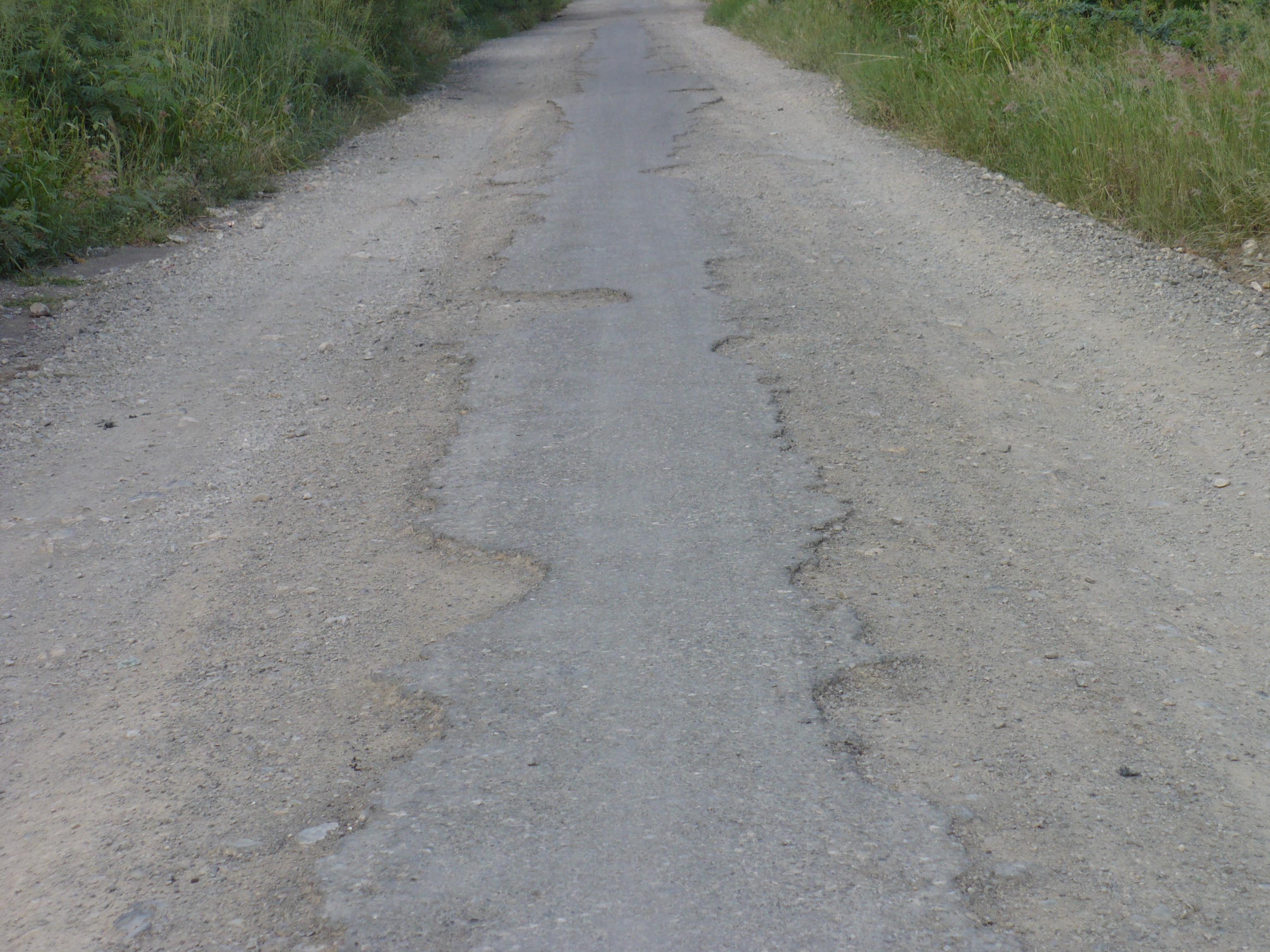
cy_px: 476
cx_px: 635
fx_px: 3229
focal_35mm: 88
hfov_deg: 22.3
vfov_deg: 16.8
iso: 100
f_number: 3.4
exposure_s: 1/500
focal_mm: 14.5
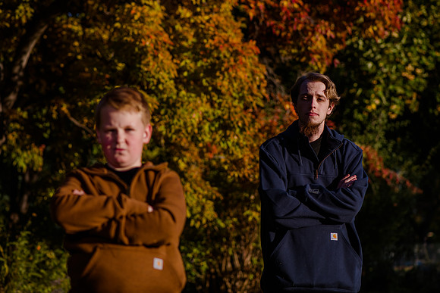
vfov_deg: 10.3
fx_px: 1622
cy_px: 108
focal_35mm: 133
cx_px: 220
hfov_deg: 15.4
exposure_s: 1/800
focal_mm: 105
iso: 100
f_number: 4.5
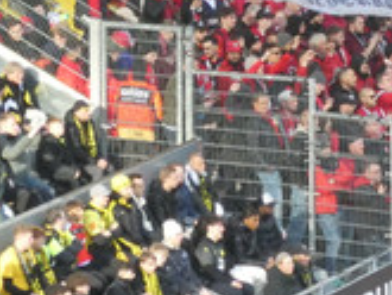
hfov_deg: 3.0
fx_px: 7559
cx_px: 468
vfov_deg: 2.2
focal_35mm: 667
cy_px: -186
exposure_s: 1/125
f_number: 5.6
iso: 500
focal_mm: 30.9
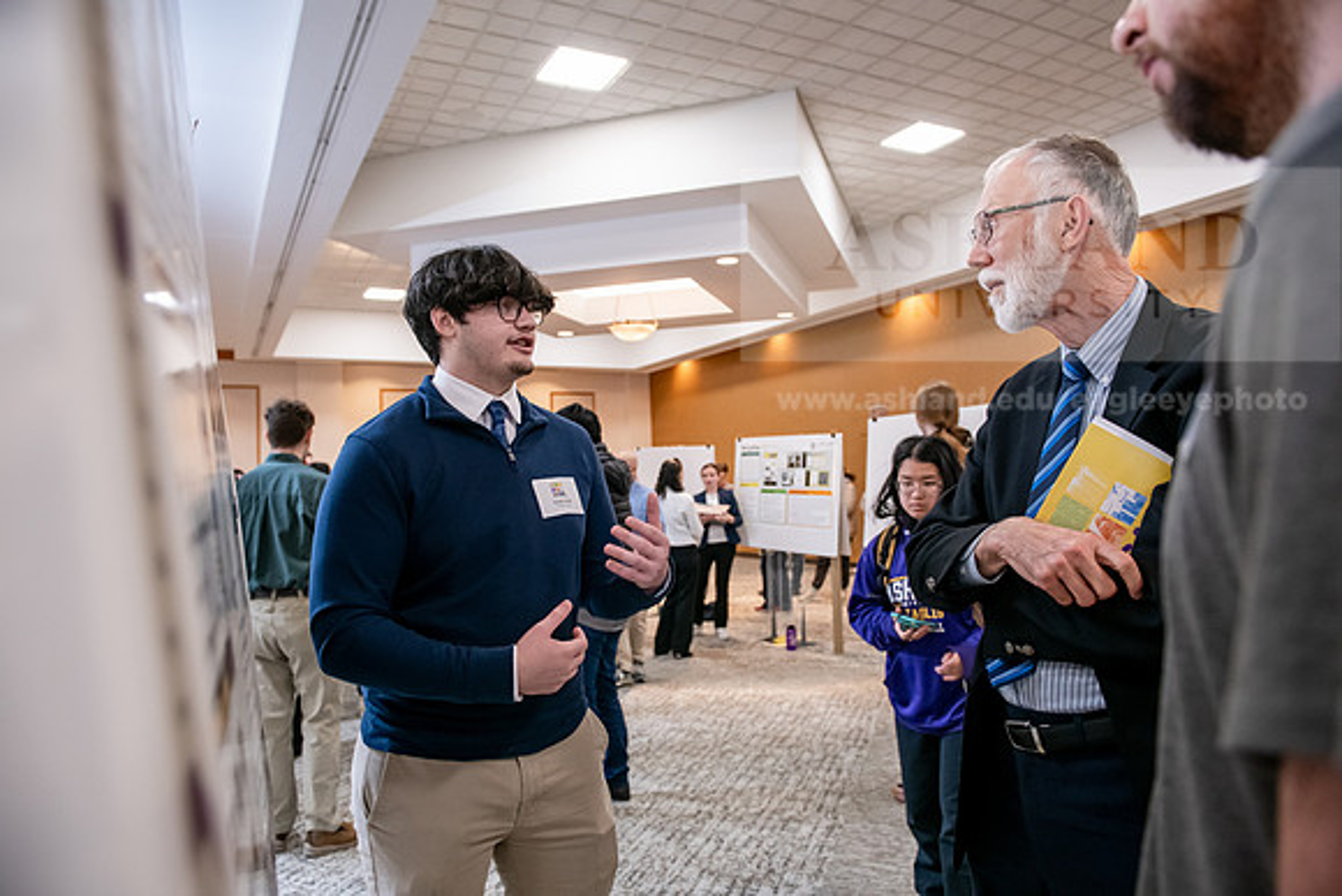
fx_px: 895
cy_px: 448
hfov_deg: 73.7
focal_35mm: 24
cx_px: 671
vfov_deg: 53.2
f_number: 3.5
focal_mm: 24
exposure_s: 1/160
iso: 1600
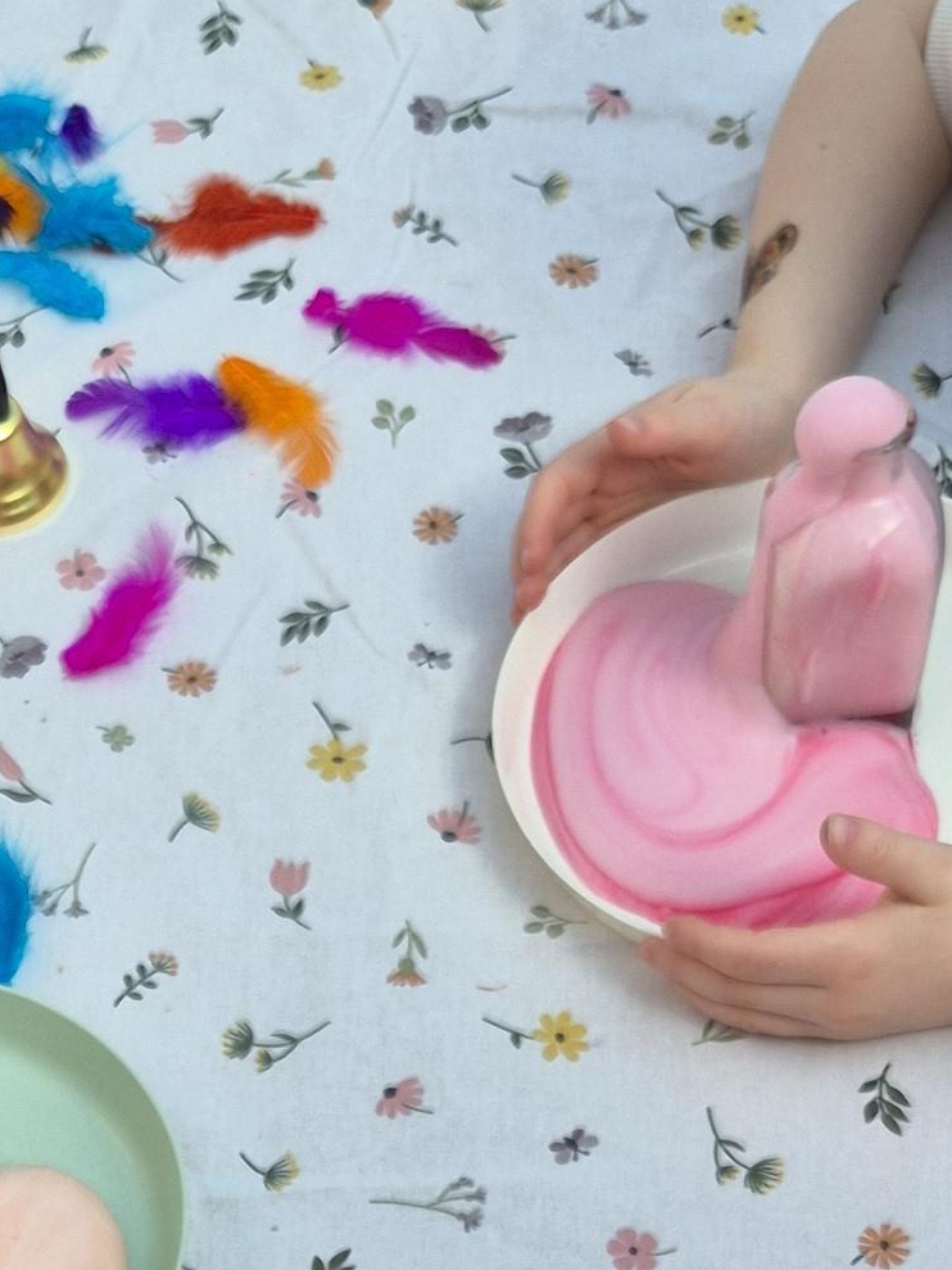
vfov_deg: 18.7
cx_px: -91
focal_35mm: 93
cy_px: 1883
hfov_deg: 15.5
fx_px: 3409
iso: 25
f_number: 1.8
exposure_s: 1/432
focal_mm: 5.4
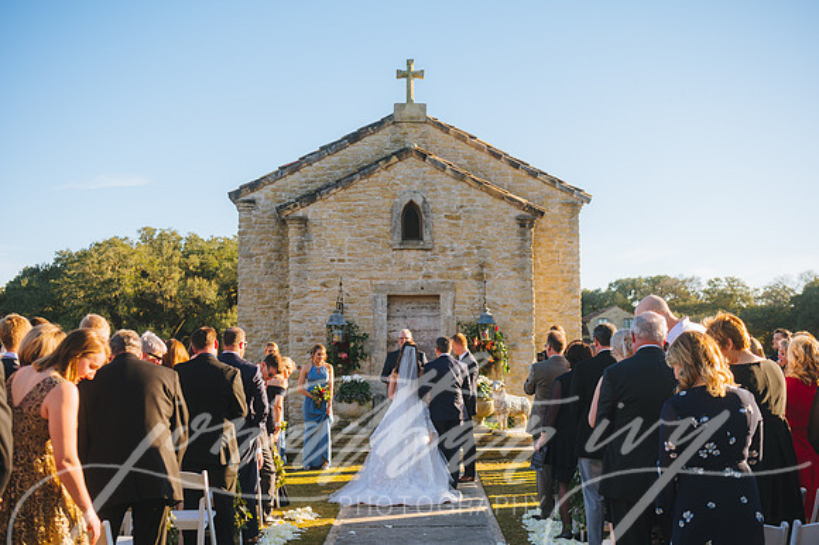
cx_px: 409
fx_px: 953
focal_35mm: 42
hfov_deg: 46.5
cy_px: 273
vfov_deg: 31.9
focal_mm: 40
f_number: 3.5
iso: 100
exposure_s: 1/640
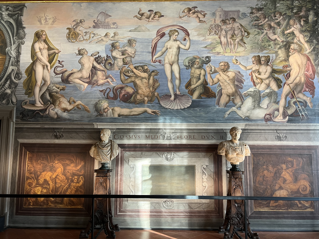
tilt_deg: +7.0
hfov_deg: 67.3
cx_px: 160
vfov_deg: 53.1
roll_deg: -0.5
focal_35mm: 26
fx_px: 240
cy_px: 120
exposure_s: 1/59
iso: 160
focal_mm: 5.7
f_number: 1.5
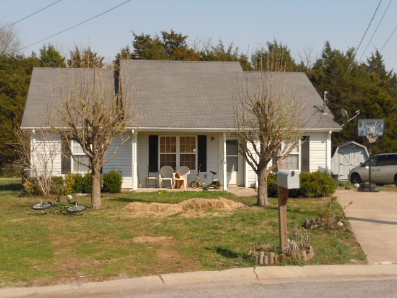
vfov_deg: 27.0
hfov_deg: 35.5
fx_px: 619
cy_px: 149
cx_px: 198
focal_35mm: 54
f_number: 4.9
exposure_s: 1/500
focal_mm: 9.6
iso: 100
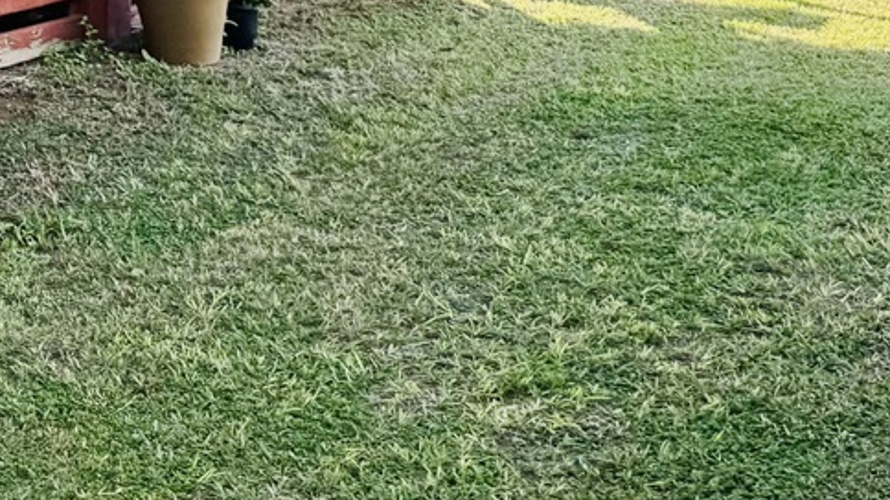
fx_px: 1911
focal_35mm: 81
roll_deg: -1.2
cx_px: -291
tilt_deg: -0.4
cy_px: -433
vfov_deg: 13.3
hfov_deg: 23.1
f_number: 1.78
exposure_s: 1/651
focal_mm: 6.76
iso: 80
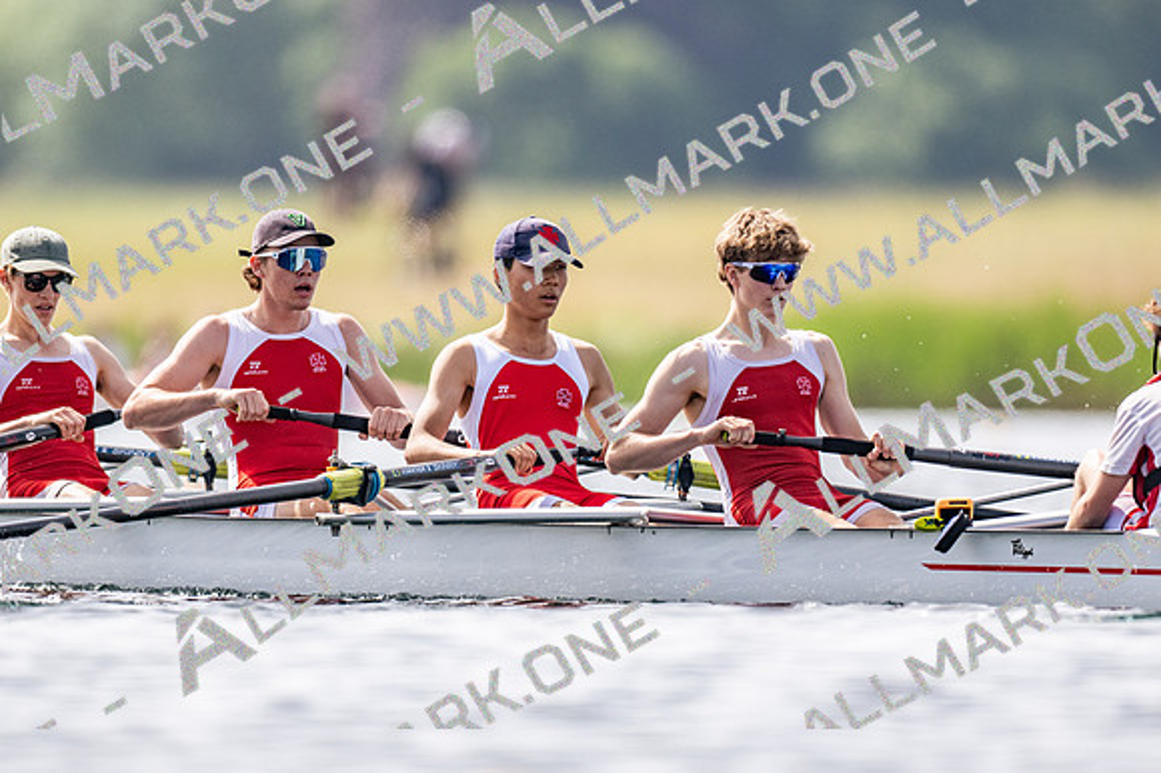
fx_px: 29007
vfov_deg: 1.5
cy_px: 386
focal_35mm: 900
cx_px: 580
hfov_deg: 2.3
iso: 200
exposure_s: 1/2500
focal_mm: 600
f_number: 4
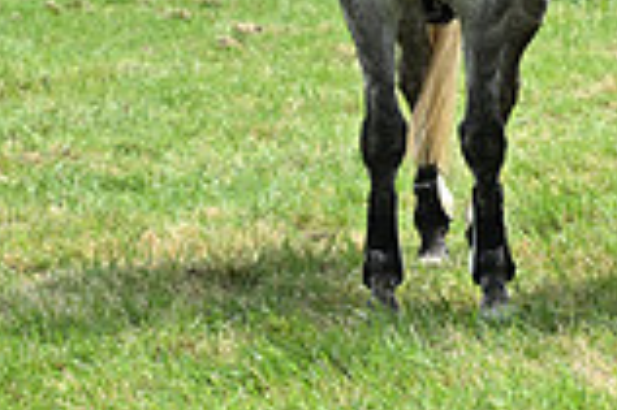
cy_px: -318
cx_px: 1093
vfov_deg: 4.0
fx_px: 5787
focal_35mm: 338
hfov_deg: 6.0
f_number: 7.1
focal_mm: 92
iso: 500
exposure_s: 1/800
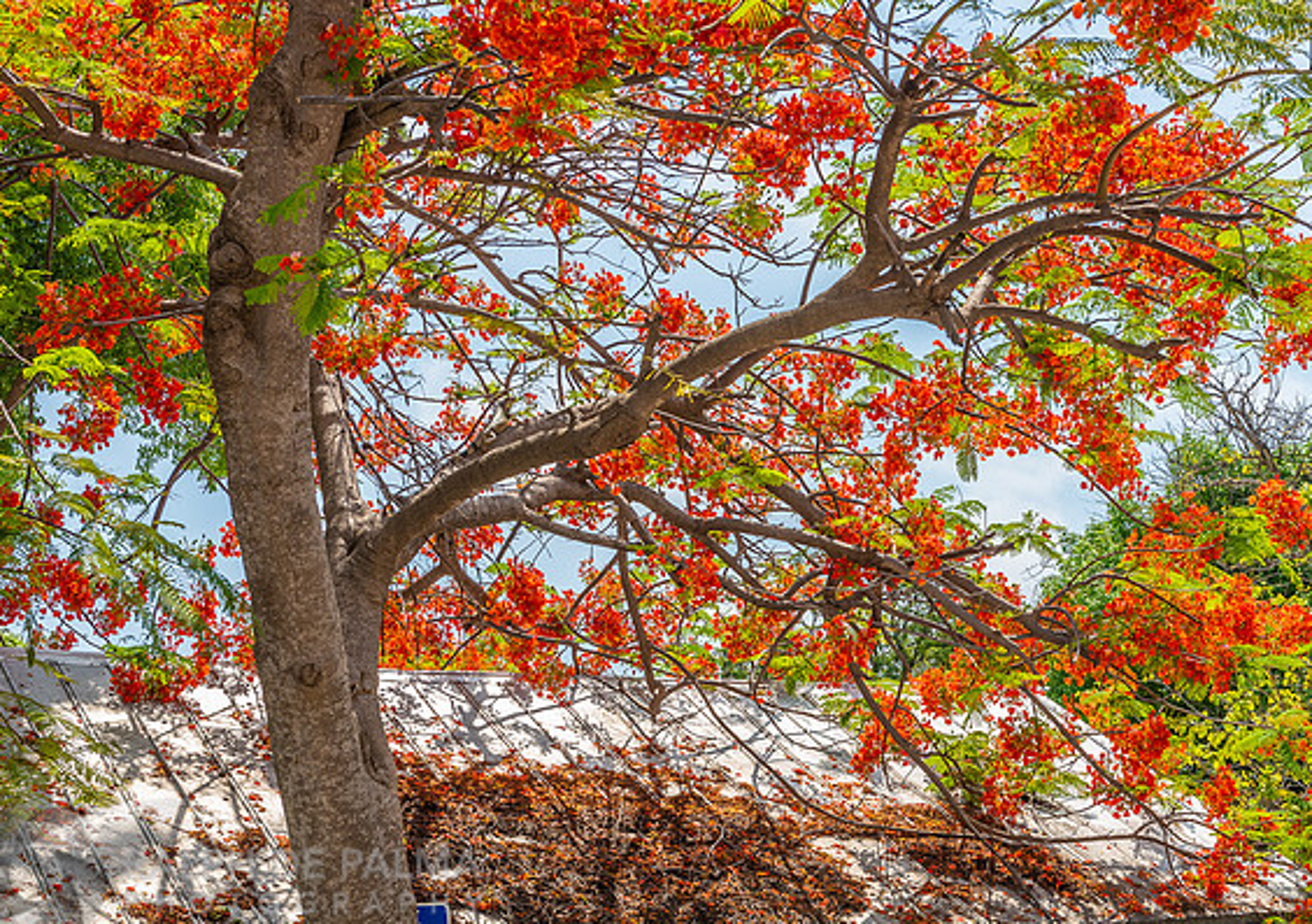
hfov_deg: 30.4
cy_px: 554
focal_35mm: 65
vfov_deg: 21.7
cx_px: 799
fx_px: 2410
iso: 64
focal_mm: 52
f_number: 7.1
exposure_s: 1/125
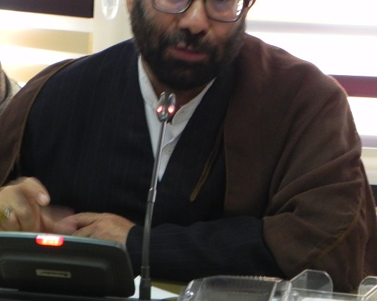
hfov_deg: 9.8
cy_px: 109
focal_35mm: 198
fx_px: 2210
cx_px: 168
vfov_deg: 7.8
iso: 400
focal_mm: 20.8
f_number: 4
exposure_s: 1/15
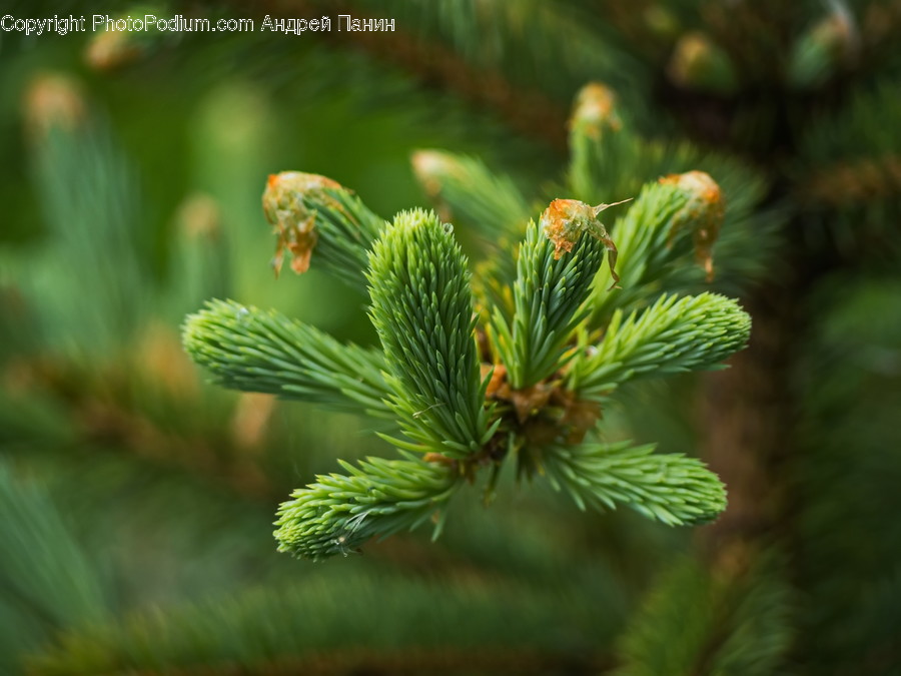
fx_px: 7809
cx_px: 450
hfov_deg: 6.6
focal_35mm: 300
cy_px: 338
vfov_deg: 5.0
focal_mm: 150
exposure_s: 1/640
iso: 200
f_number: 5.6
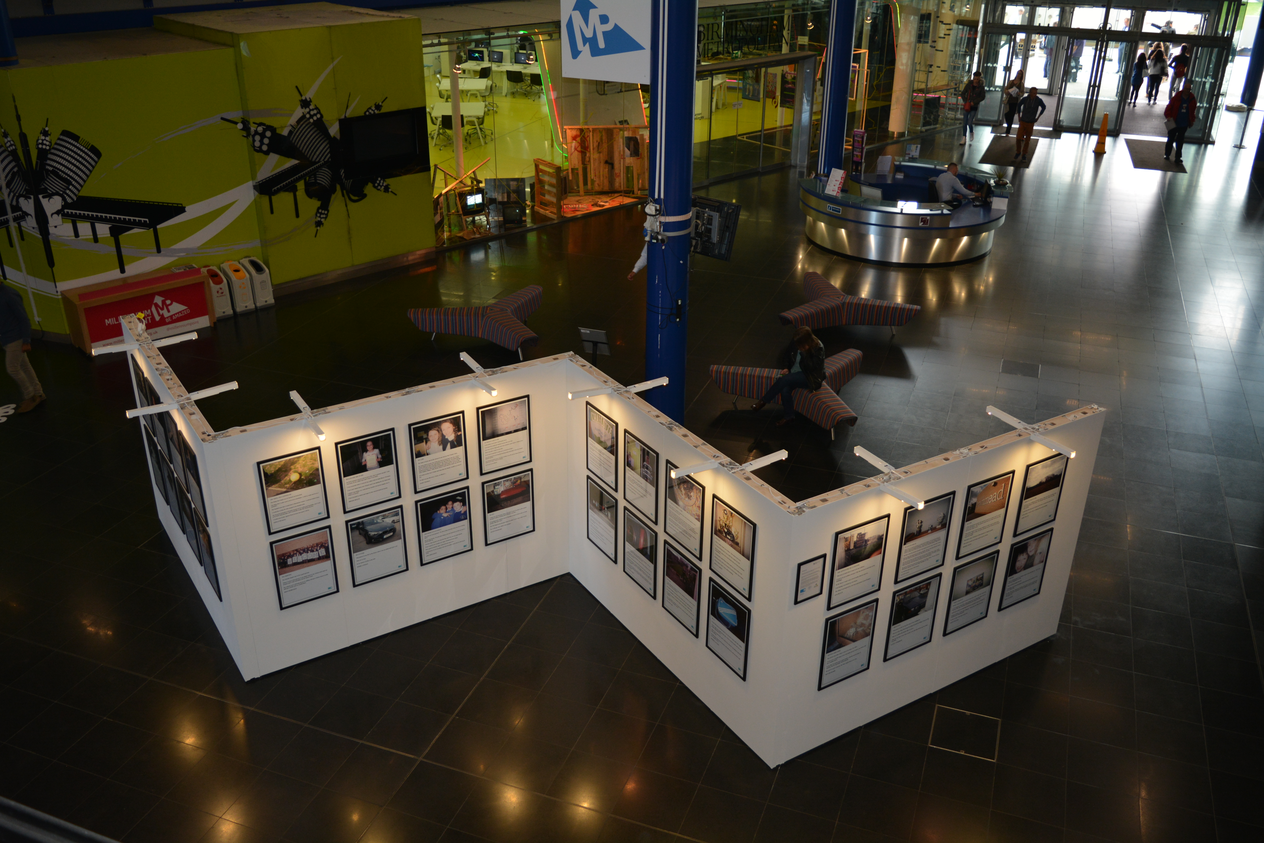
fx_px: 1159
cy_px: 422
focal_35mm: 33
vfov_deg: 40.0
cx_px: 632
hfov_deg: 57.2
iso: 400
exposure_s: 1/80
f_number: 3.8
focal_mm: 22
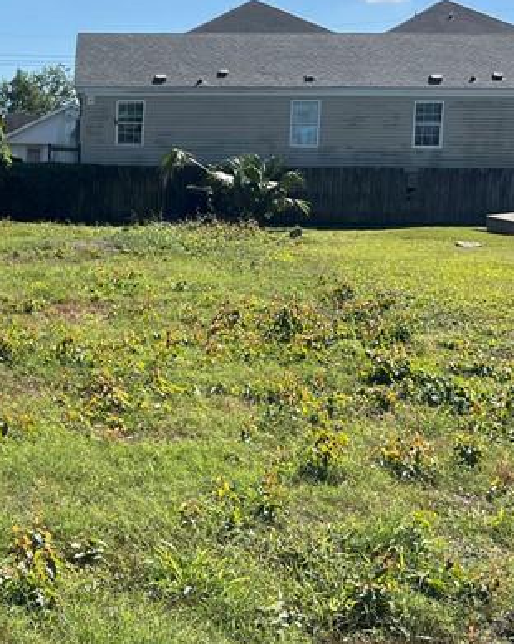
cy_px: 314
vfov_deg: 28.3
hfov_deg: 21.7
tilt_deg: -5.5
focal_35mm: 67
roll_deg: -1.2
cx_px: -41
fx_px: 1275
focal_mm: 5.7
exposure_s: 1/4444
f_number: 1.5
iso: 50
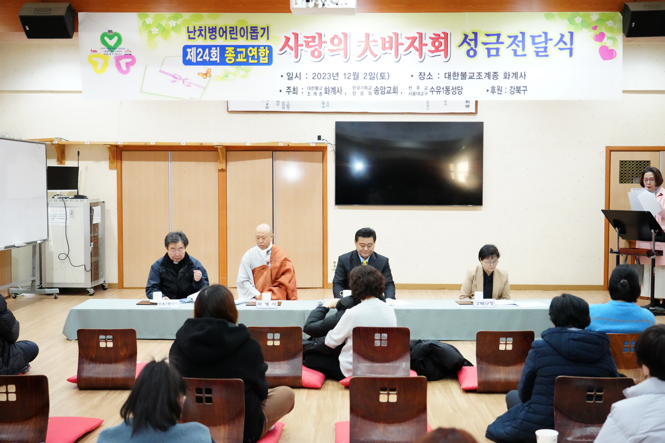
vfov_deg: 29.2
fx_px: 850
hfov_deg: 42.7
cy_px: 222
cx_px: 332
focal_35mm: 46
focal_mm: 46
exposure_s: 1/200
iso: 10000
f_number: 4
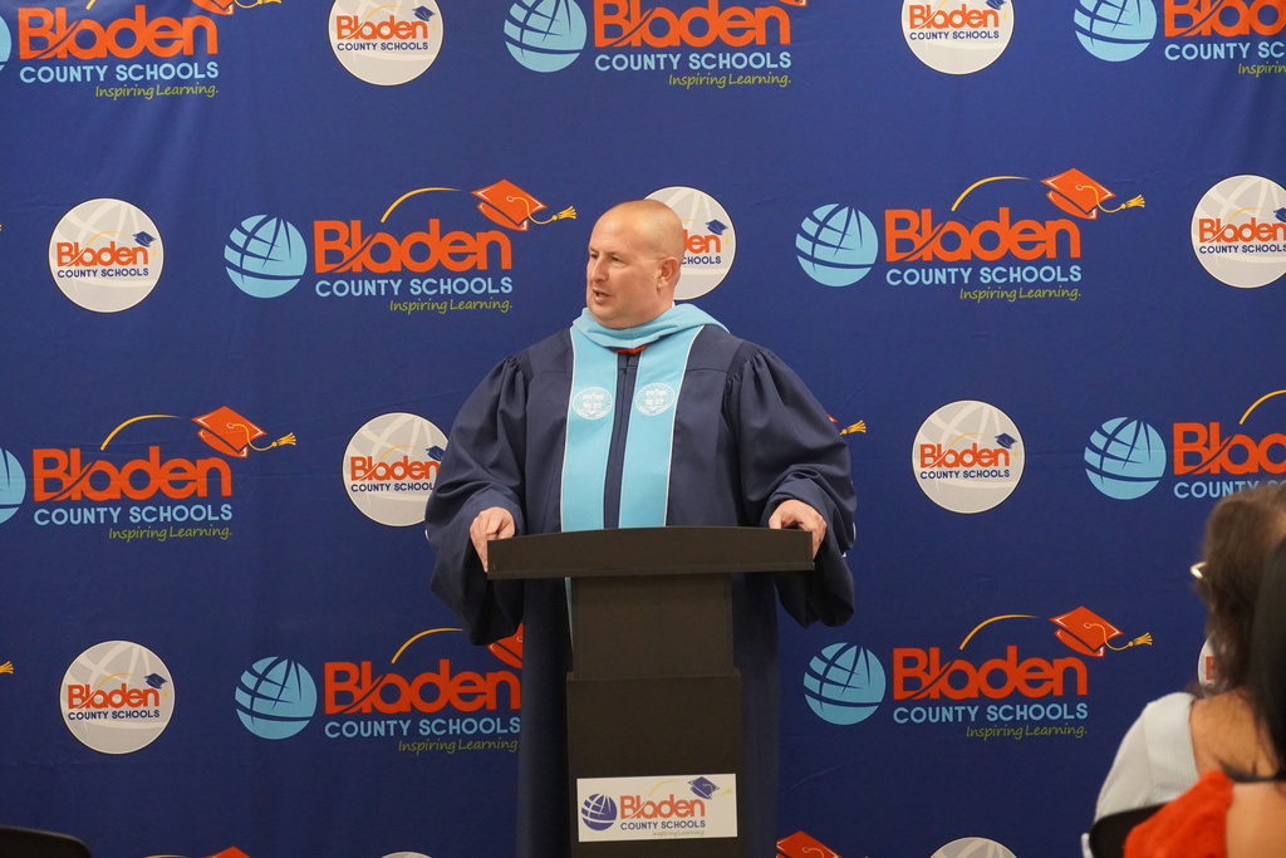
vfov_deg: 12.5
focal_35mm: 110
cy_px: 429
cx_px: 643
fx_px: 3912
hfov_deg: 18.7
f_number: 5.6
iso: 4000
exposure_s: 1/160
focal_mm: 73
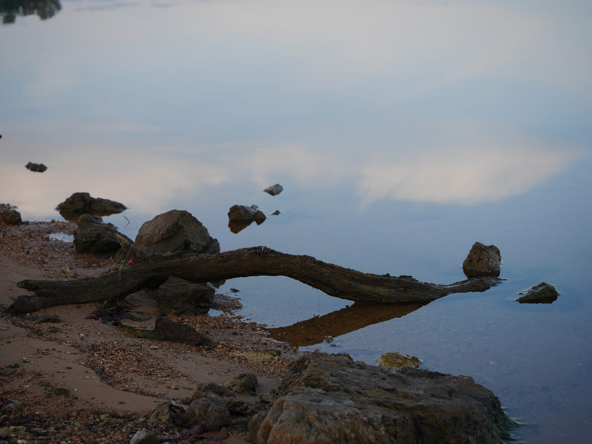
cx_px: 296
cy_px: 222
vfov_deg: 16.4
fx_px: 1539
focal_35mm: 90
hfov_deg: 21.8
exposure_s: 1/320
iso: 200
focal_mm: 45
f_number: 4
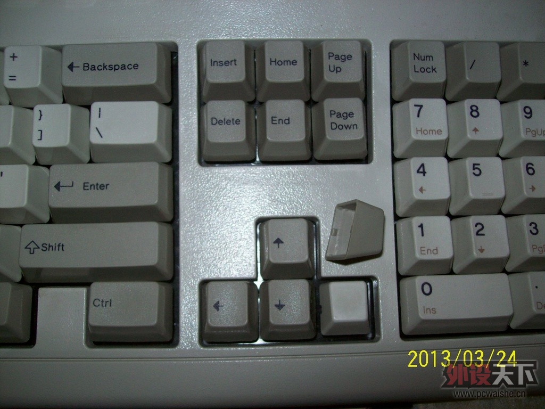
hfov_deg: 51.4
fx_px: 567
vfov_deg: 39.7
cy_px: 204
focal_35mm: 36
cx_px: 272
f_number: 2.7
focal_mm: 6
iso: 80
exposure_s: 1/64
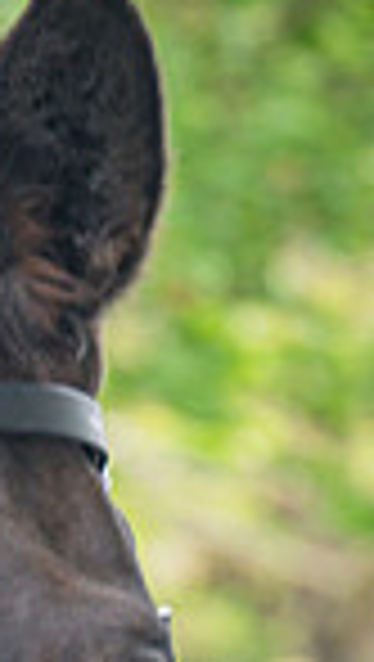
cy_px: 802
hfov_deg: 1.7
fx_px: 12464
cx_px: 545
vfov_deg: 3.0
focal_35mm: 709
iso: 200
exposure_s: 1/200
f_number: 5
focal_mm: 98
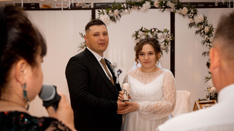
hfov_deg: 37.2
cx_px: 106
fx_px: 347
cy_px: 73
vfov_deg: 21.4
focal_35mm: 56
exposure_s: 1/160
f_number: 3.6
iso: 2000
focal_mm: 31.5
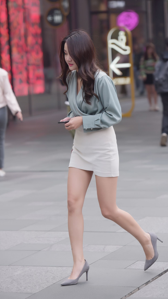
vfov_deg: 13.6
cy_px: 149
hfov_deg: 7.7
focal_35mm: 158
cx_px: 84
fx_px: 1251
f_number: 4
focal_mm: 150
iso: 640
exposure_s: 1/800
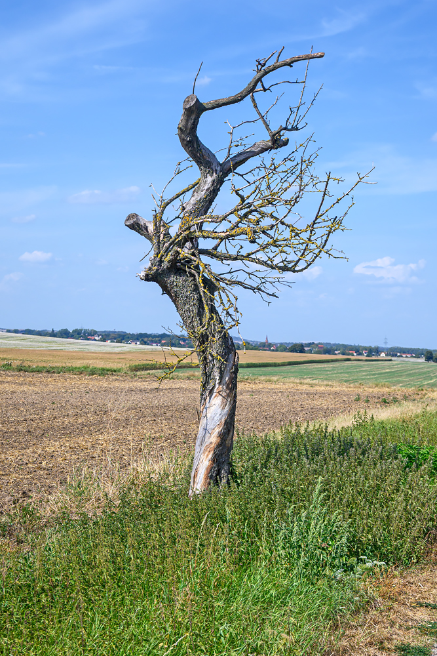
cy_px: 328
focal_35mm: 72
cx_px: 218
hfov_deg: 18.9
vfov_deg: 28.1
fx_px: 1310
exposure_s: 1/1500
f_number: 6
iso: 200
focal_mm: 48
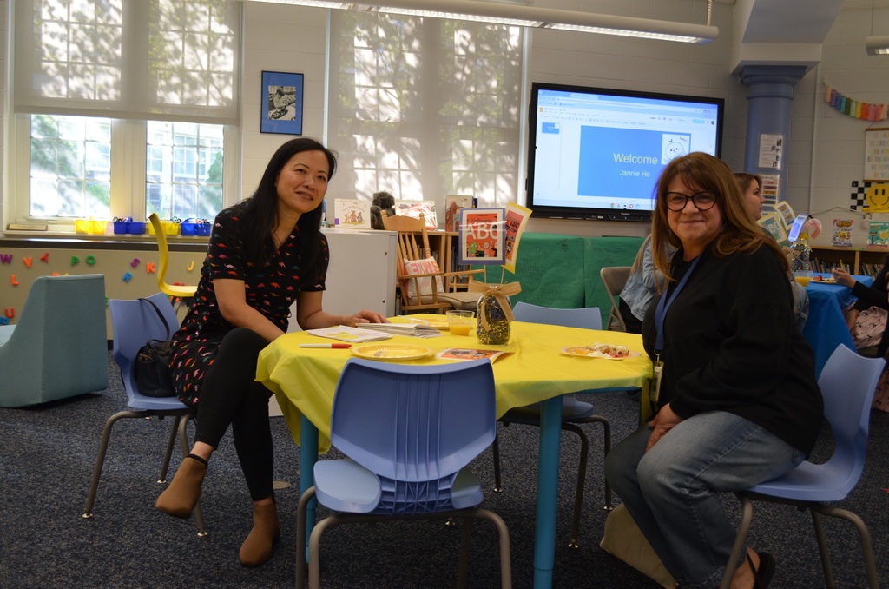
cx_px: 444
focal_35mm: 36
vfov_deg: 36.7
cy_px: 294
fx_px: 887
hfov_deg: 53.2
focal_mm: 24
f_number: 4
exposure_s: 1/100
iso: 800
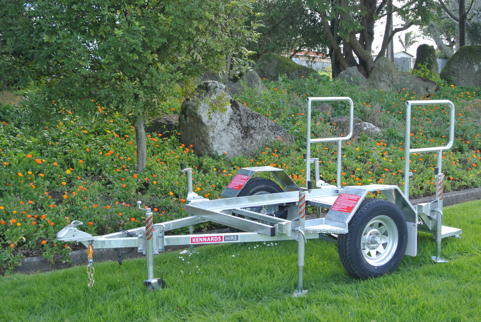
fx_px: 749
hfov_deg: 35.6
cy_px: 161
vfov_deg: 24.3
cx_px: 240
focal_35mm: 56
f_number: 5
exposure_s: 1/125
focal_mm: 21.1
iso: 200
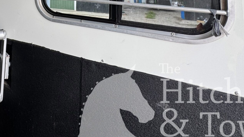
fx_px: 201
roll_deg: -1.4
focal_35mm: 31
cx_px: 14
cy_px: -30
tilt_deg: +4.8
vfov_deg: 31.4
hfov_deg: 53.0
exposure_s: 1/135
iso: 40
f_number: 2.2
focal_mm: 2.22
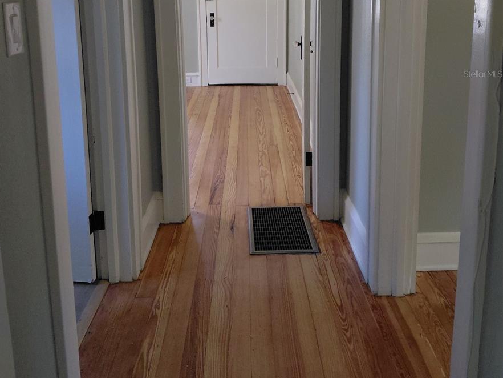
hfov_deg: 53.9
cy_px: 74
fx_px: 494
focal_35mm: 34
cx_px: 248
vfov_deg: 40.1
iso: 320
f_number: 1.8
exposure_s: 1/50.1
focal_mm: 4.69
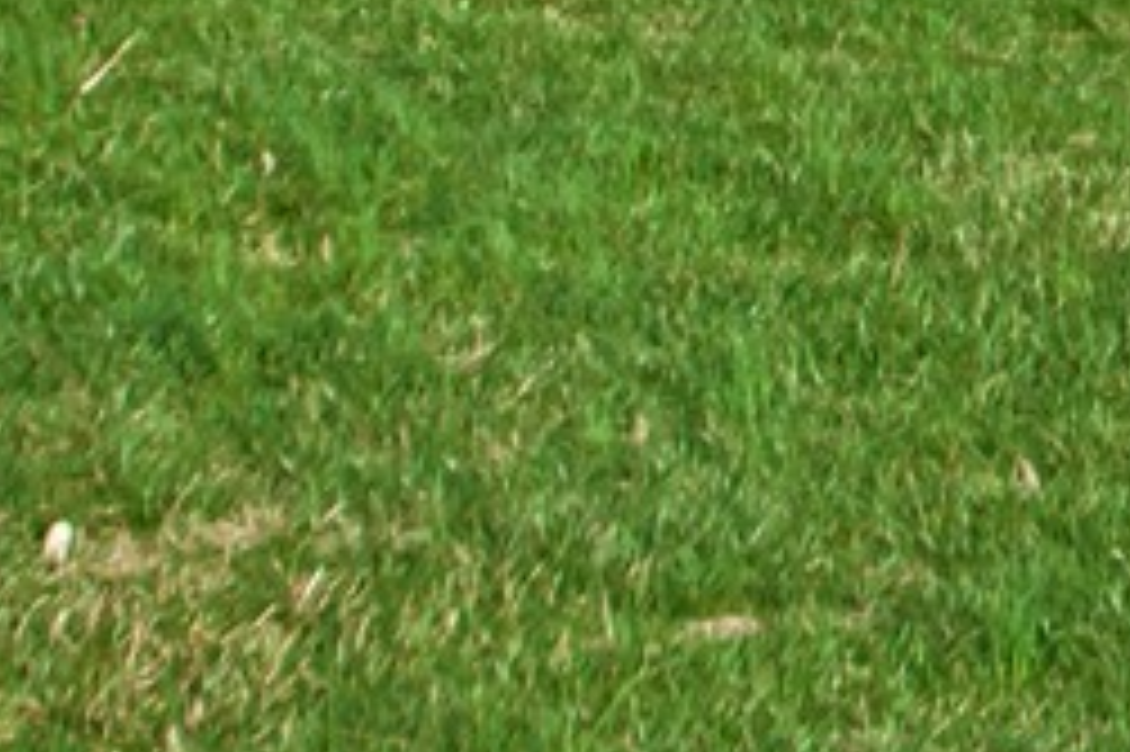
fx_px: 4893
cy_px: -738
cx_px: 1490
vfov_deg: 8.4
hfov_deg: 12.7
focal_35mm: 156
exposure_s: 1/100
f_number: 8
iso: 500
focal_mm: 24
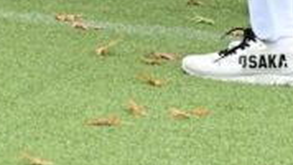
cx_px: -49
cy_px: -361
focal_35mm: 423
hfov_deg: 5.1
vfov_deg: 2.8
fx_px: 3285
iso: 1000
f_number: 5.6
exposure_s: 1/1000
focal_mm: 70
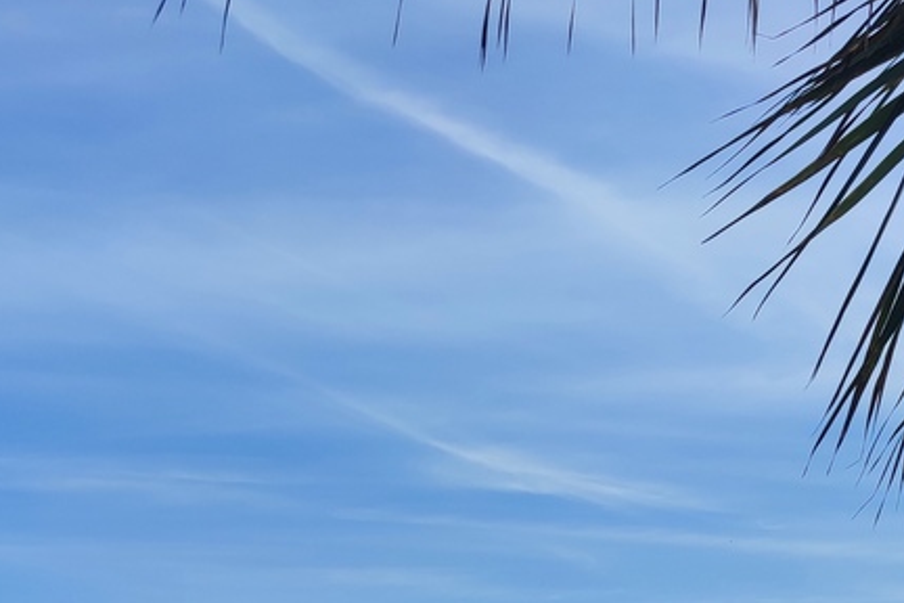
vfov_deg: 16.2
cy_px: 909
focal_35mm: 77
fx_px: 1933
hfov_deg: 24.8
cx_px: 956
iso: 50
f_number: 1.9
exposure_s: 1/887
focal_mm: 6.04
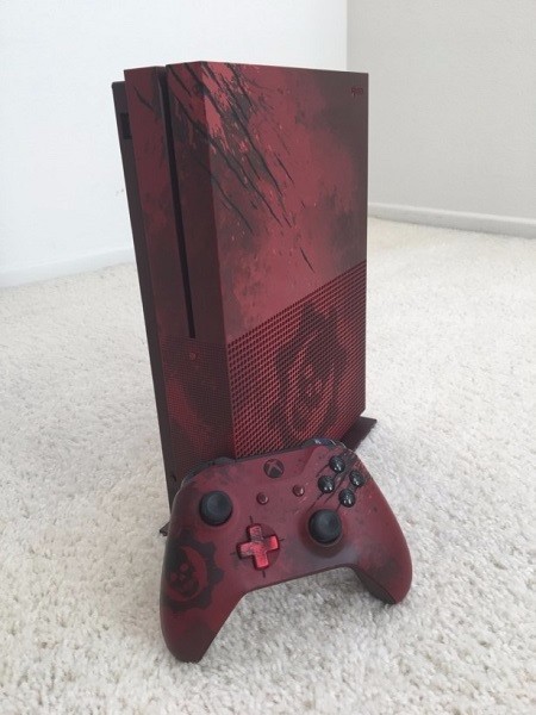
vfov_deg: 61.7
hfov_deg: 48.2
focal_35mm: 29
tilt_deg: -22.4
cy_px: 358
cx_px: 268
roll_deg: +3.1
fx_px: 599
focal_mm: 4.15
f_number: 2.2
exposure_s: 1/120
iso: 40
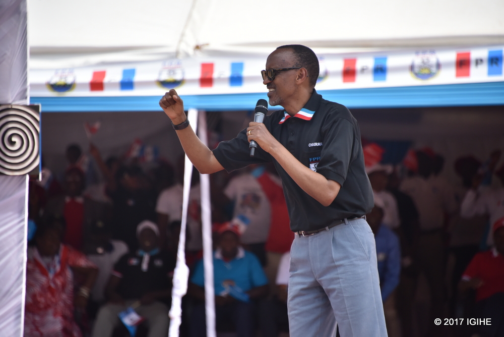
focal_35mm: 300
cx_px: 252
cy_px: 168
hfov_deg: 6.9
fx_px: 4202
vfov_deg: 4.6
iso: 1000
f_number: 5.6
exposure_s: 1/2000
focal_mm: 300
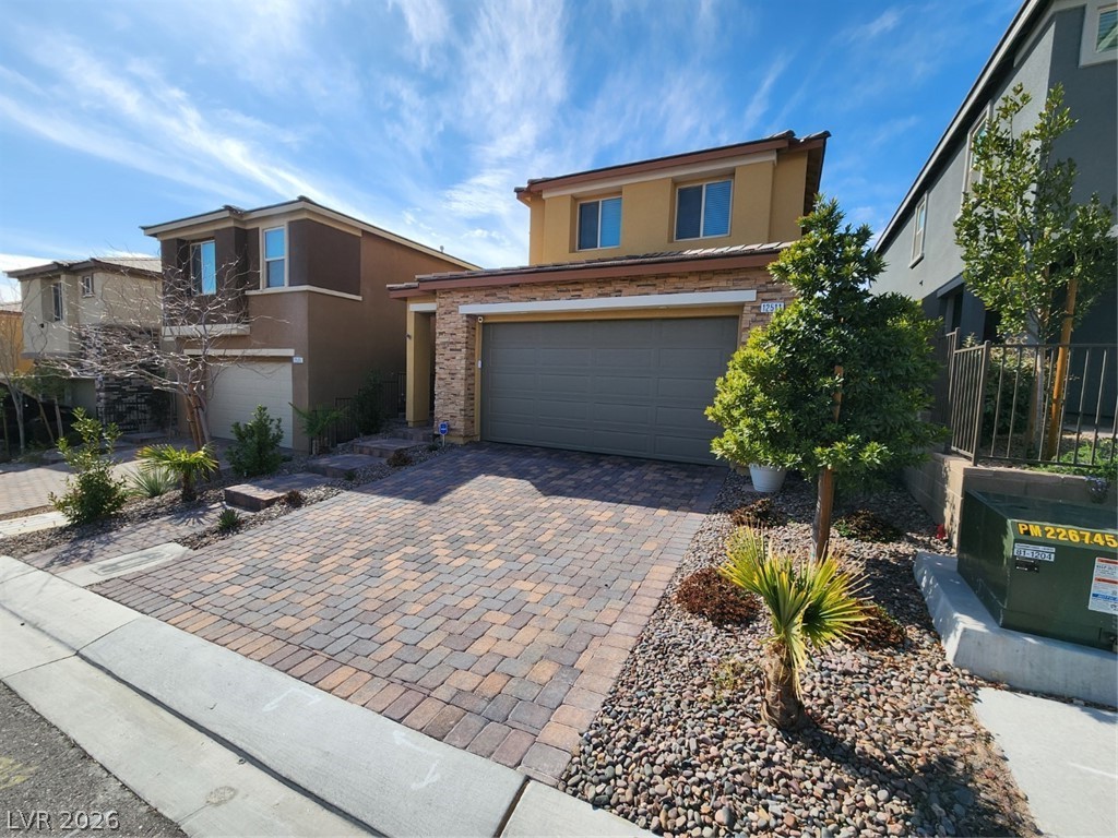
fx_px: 420
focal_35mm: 13
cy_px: 419
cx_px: 559
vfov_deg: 89.9
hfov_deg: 106.2
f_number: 2.2
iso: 50
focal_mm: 2.2
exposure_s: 1/1989
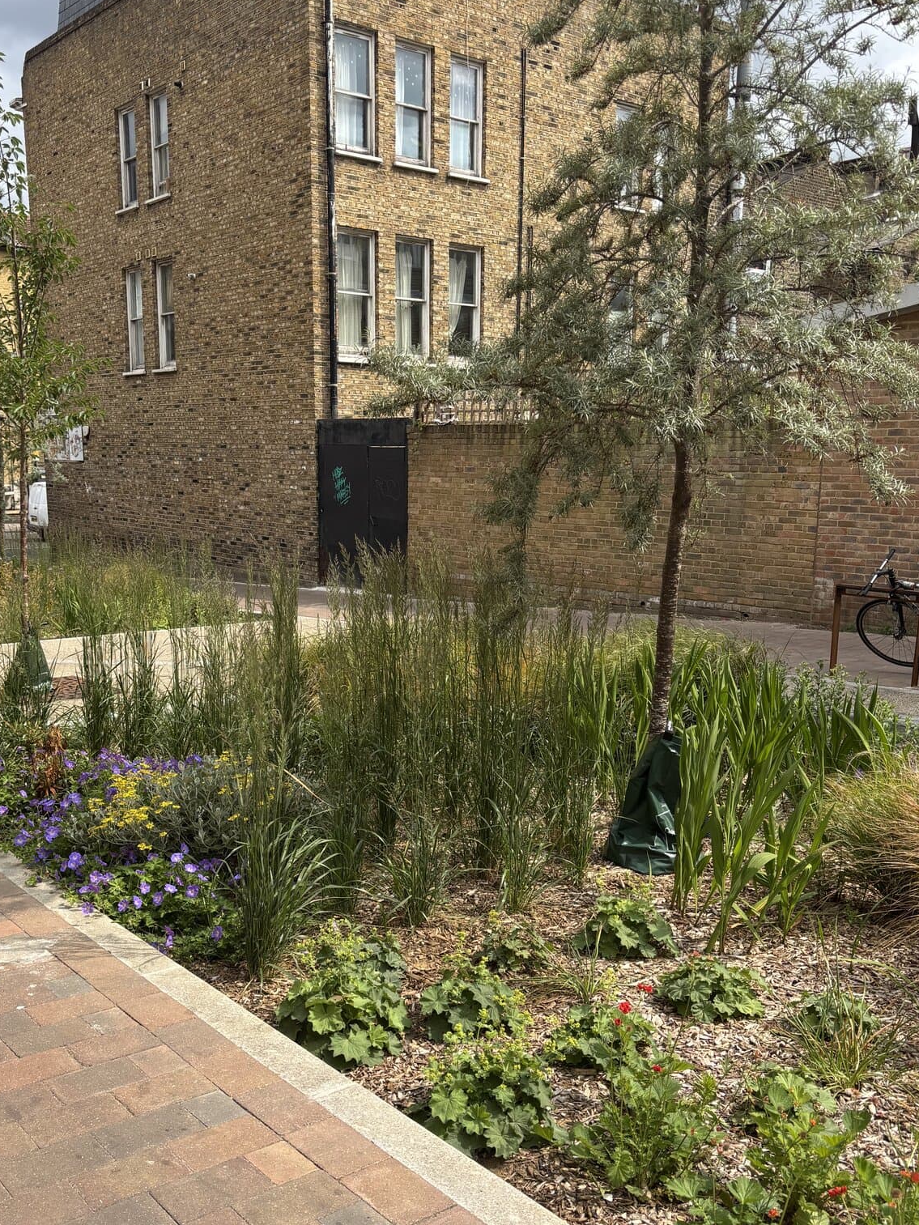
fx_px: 1168
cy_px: 708
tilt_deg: -12.2
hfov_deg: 42.8
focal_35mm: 33
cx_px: 393
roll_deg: +0.0
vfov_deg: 55.1
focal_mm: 5.96
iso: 50
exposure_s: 1/1616
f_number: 1.6
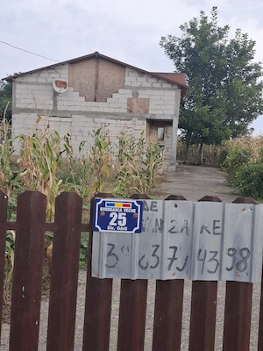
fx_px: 233
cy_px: 176
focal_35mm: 23
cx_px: 132
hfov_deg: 58.9
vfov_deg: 73.9
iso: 50
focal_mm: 5.54
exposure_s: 1/1000
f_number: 1.8
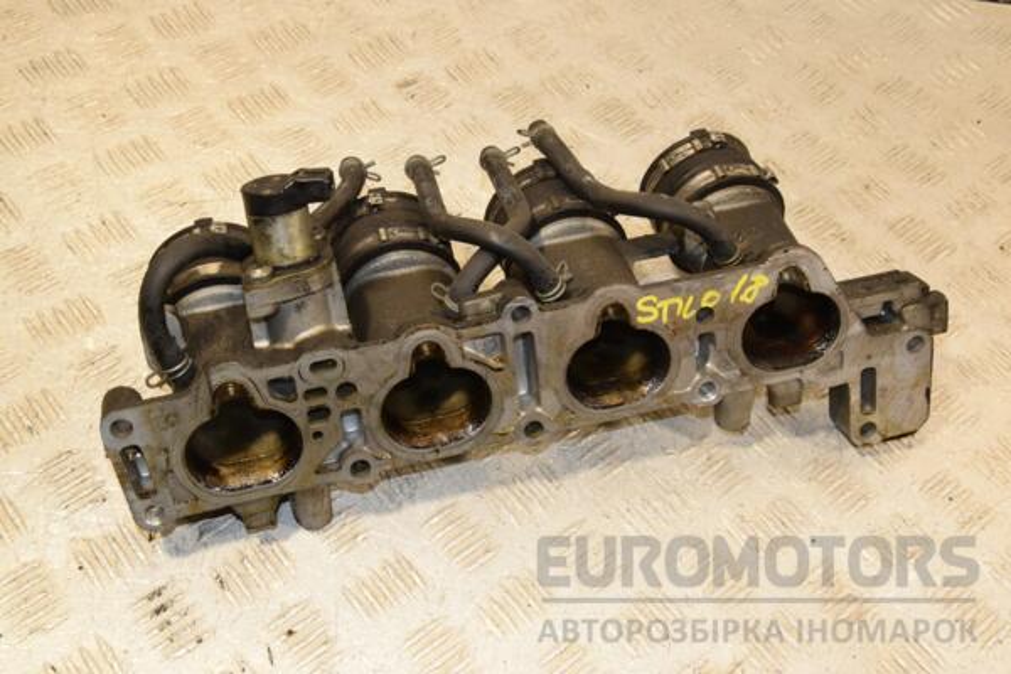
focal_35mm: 48
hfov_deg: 41.1
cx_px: 506
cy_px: 337
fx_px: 1348
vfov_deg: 28.1
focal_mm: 32
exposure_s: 1/50
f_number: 13
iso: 800
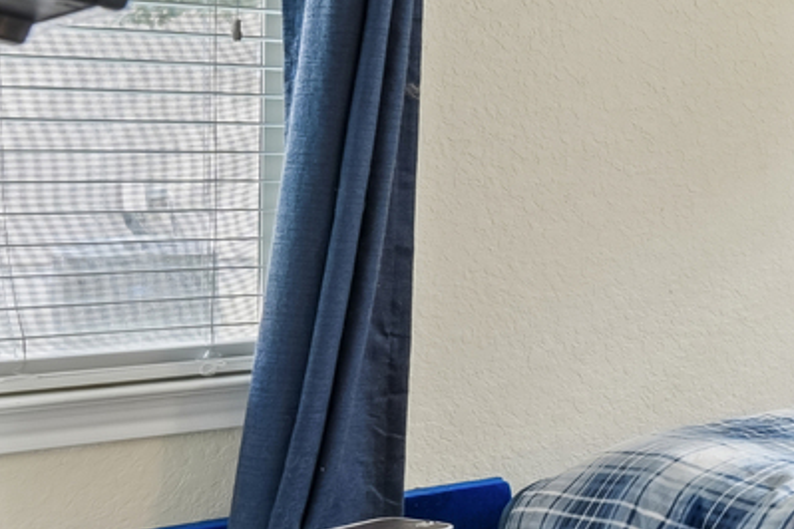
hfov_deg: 22.3
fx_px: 1433
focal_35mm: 65
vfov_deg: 20.9
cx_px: 1337
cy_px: 199
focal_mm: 16
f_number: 8
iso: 400
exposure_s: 1/8
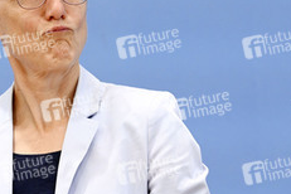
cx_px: 40
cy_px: 76
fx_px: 1924
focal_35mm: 238
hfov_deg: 8.6
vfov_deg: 5.8
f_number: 6.3
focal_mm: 122
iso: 4000
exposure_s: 1/500
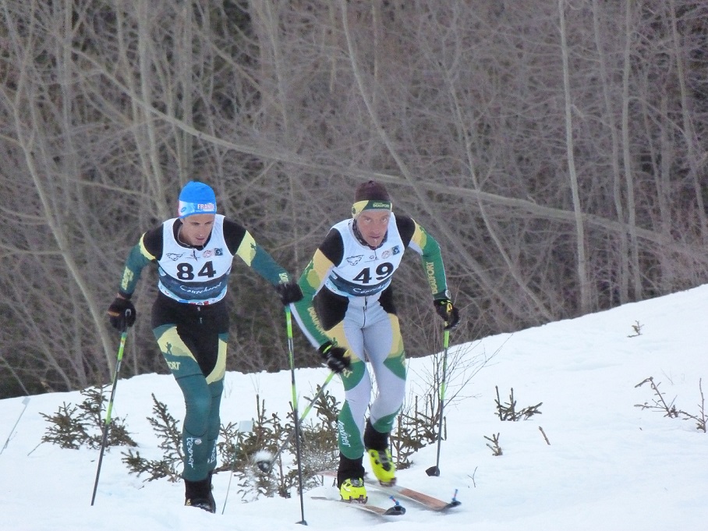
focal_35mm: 522
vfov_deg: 2.8
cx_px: 354
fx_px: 10676
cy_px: 266
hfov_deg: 3.8
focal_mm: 94
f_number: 4.7
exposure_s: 1/100
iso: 1250
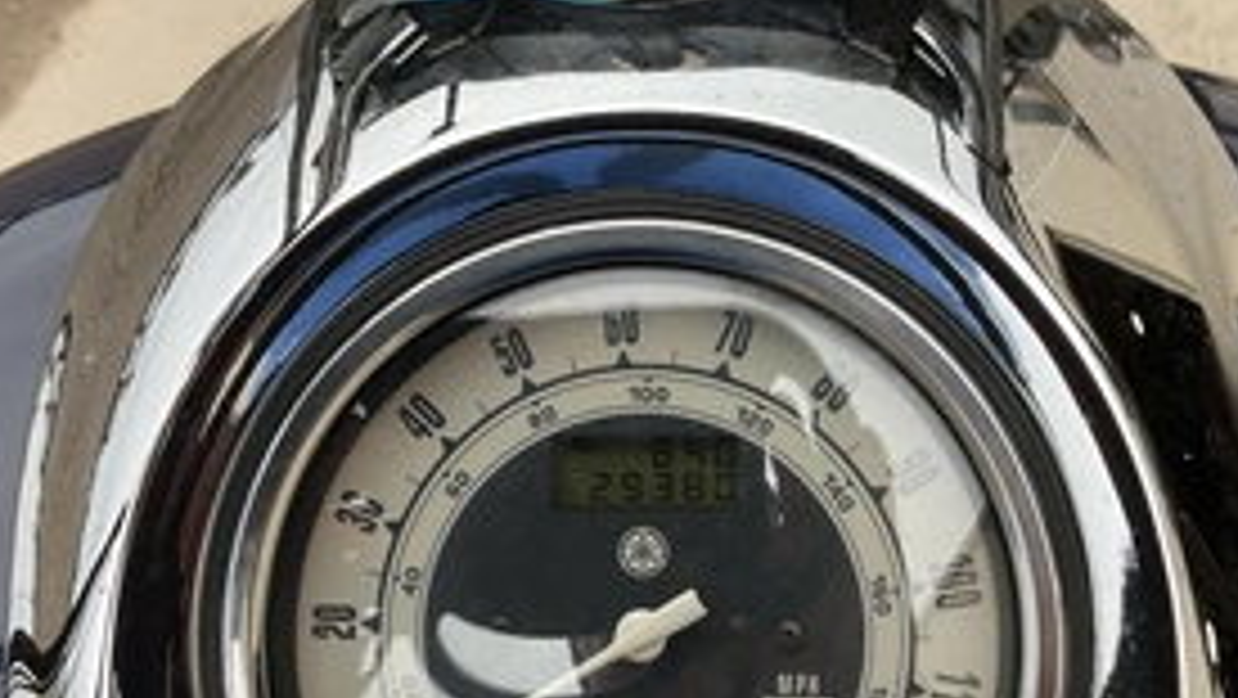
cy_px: 518
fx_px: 1511
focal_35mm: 46
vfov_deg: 25.7
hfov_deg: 44.6
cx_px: 644
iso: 20
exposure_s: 1/122
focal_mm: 3
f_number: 1.8
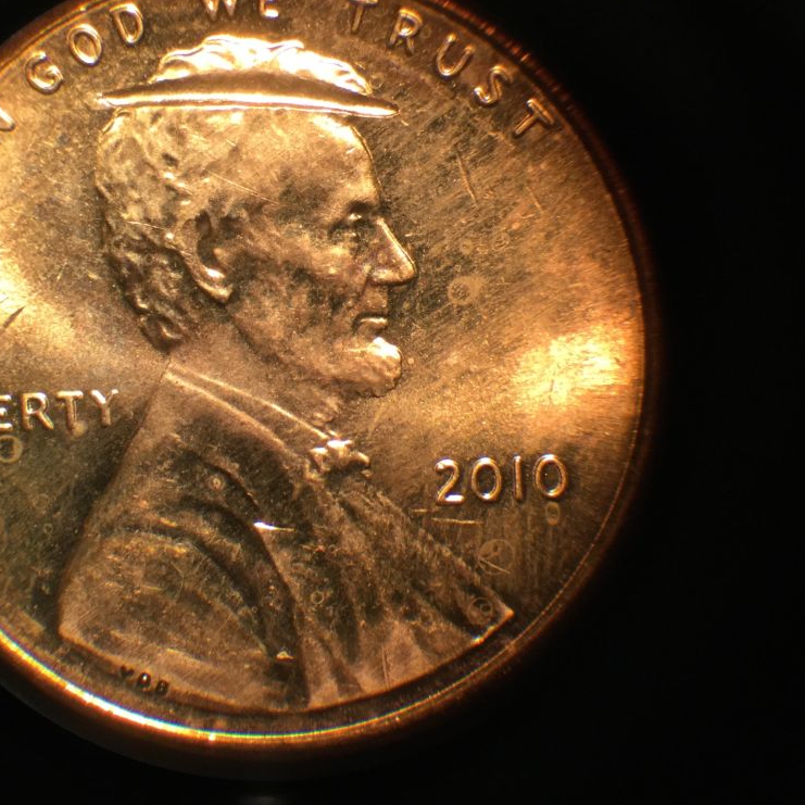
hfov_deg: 44.7
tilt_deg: -46.6
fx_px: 973
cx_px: 318
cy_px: 403
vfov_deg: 44.9
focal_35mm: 37
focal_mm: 3.3
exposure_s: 1/30
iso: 80
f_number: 2.4
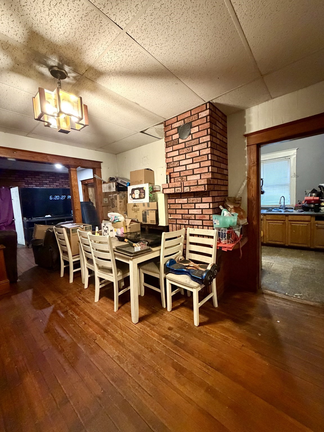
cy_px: 216
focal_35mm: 14
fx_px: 175
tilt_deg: -5.1
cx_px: 162
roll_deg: +2.8
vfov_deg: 102.1
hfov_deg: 85.7
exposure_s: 1/60
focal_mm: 2.22
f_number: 2.2
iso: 1250
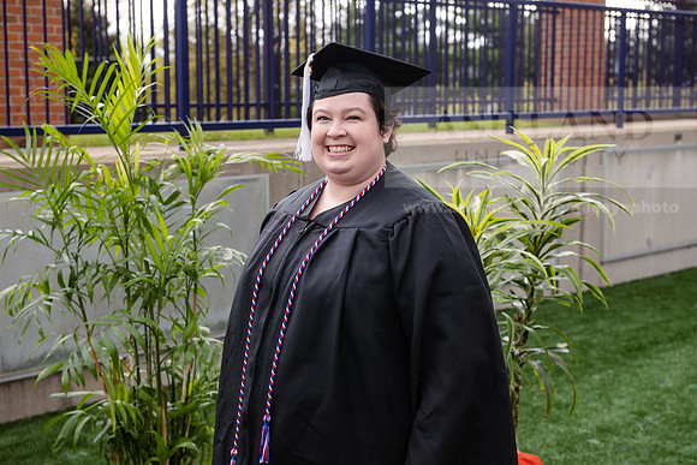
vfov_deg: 22.6
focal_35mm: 60
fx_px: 1162
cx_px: 348
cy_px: 232
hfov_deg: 33.4
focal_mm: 60
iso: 250
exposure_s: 1/200
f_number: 5.6
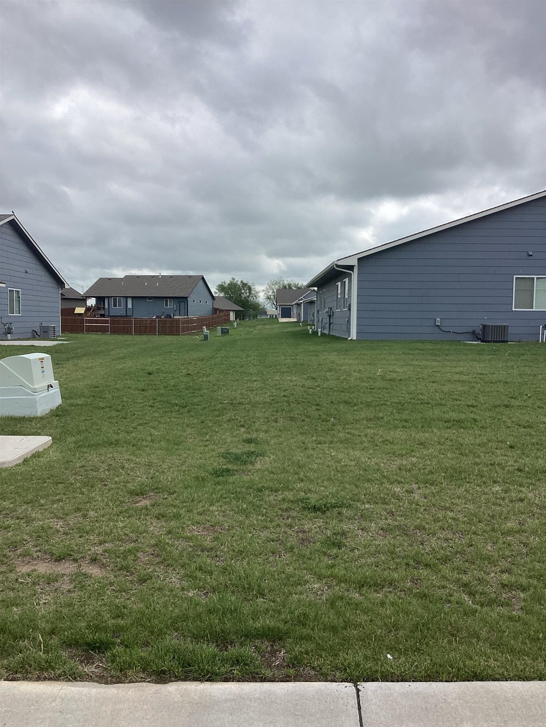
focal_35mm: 31
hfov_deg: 45.4
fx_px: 652
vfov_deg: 58.4
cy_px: 364
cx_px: 273
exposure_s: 1/1597
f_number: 2.4
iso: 25
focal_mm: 3.3
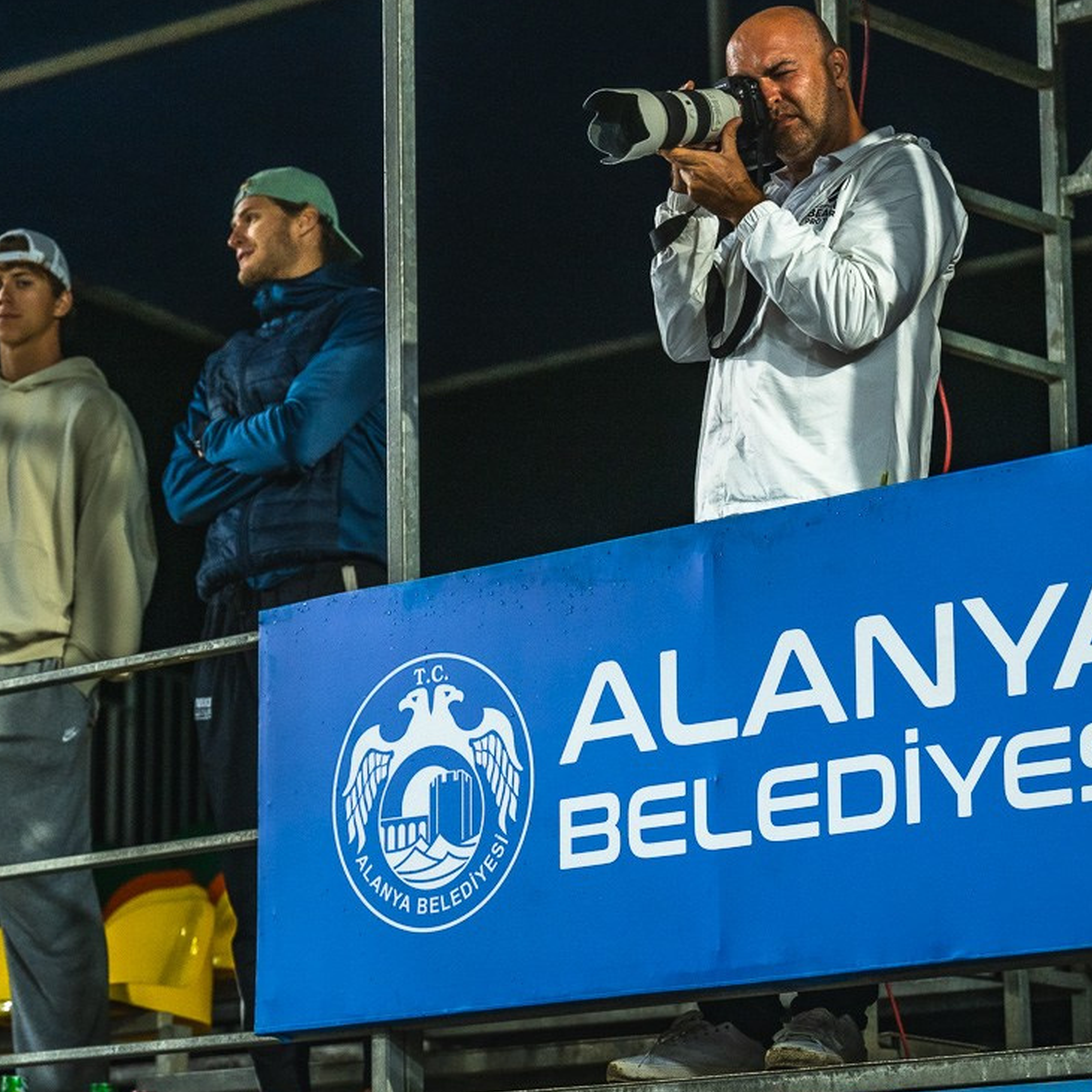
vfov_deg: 14.3
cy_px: 522
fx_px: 4354
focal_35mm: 122
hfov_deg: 14.3
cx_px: 439
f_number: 3.5
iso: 1600
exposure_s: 1/800
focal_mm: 82
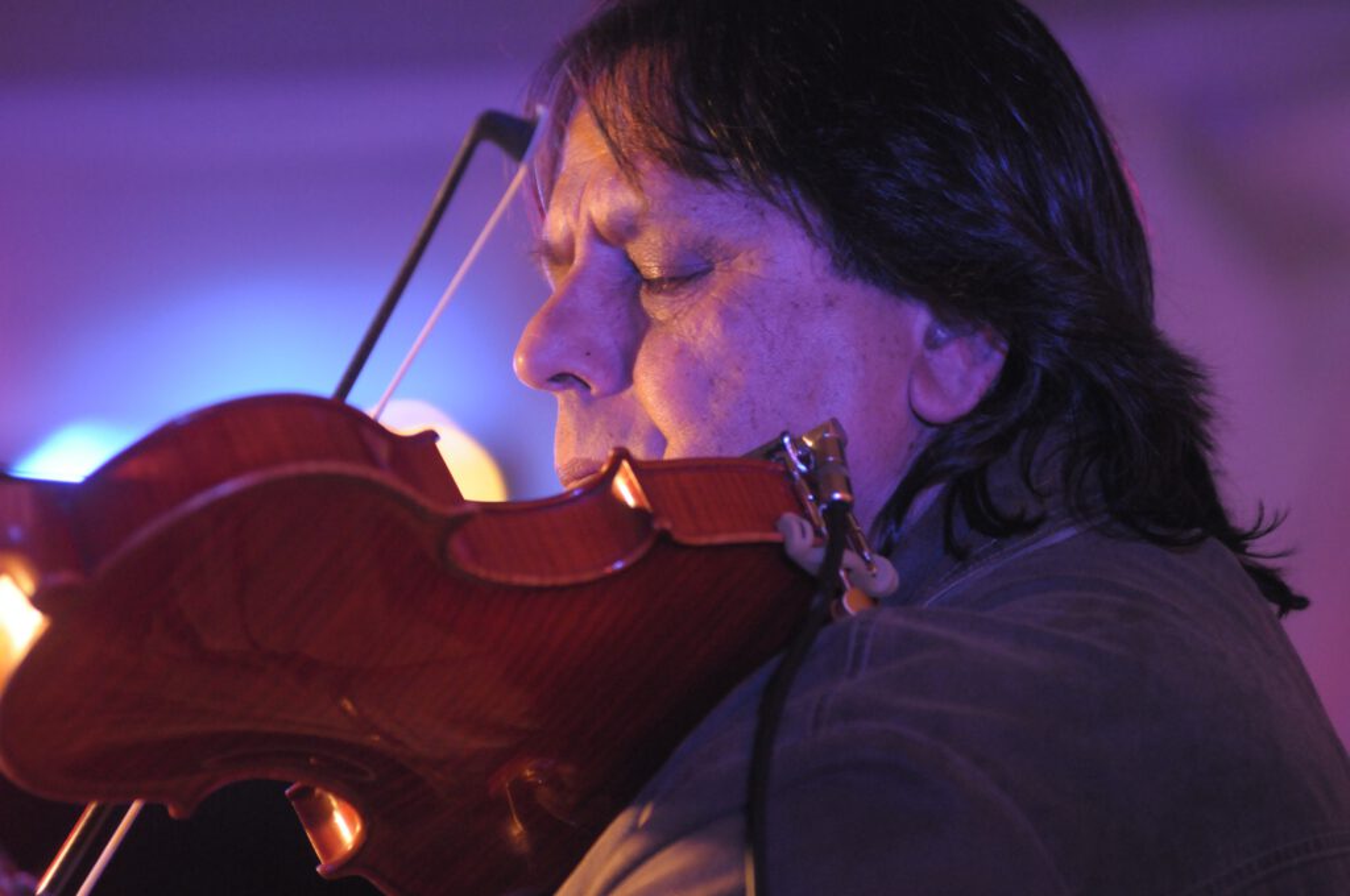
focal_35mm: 300
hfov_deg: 6.9
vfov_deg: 4.6
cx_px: 675
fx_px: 11236
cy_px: 448
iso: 1600
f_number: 2.8
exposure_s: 1/50
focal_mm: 200
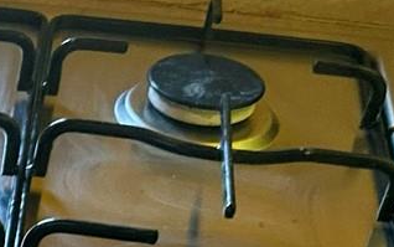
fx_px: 1375
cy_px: 359
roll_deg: +3.1
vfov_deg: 10.0
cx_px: -414
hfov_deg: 13.7
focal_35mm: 128
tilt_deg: -41.3
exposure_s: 1/60
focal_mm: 6.86
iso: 320
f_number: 1.78
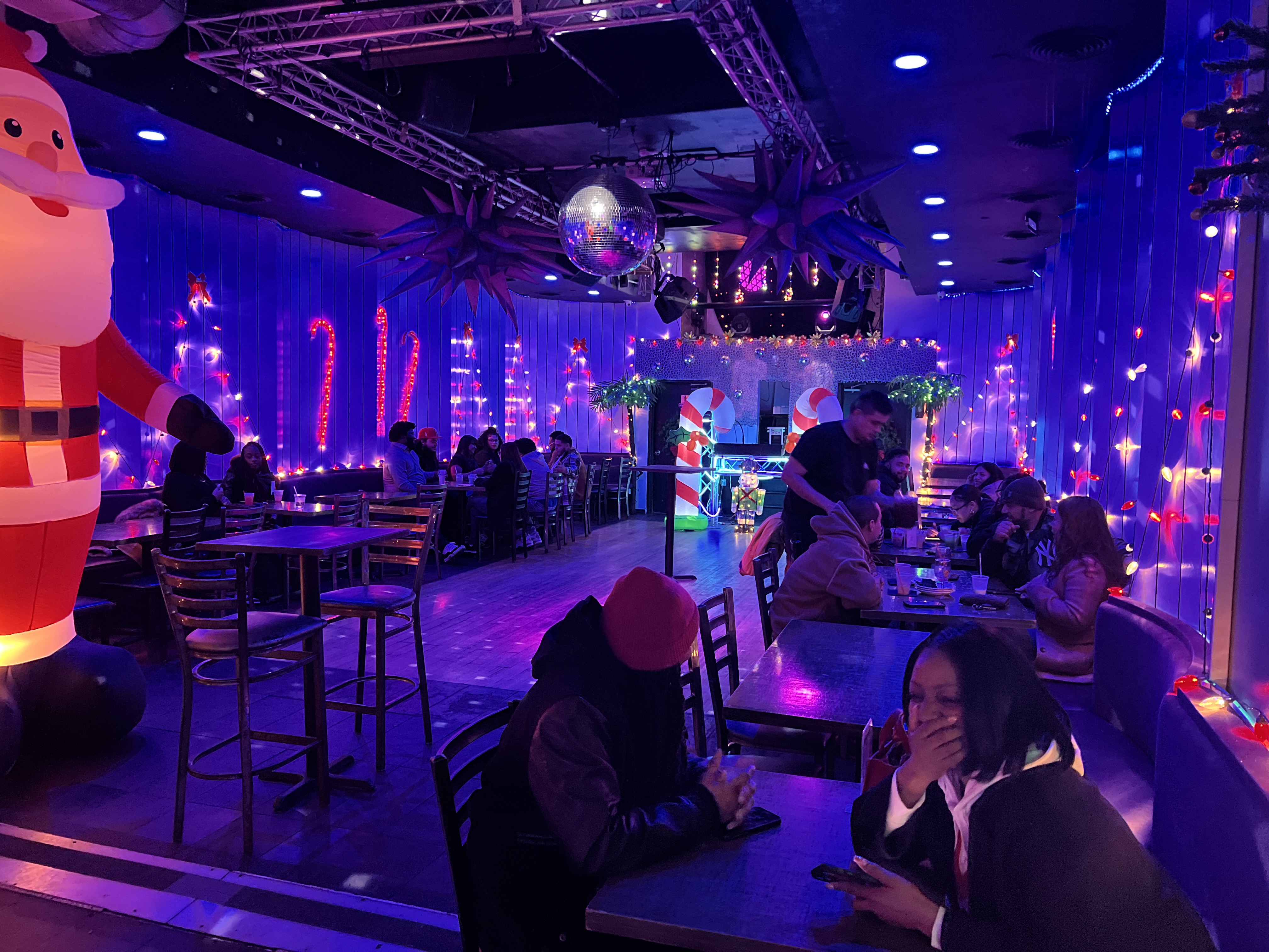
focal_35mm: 26
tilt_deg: -4.7
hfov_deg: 67.3
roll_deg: -1.6
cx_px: 634
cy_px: 476
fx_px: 953
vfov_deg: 53.1
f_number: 1.5
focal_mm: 5.7
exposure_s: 1/30
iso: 640
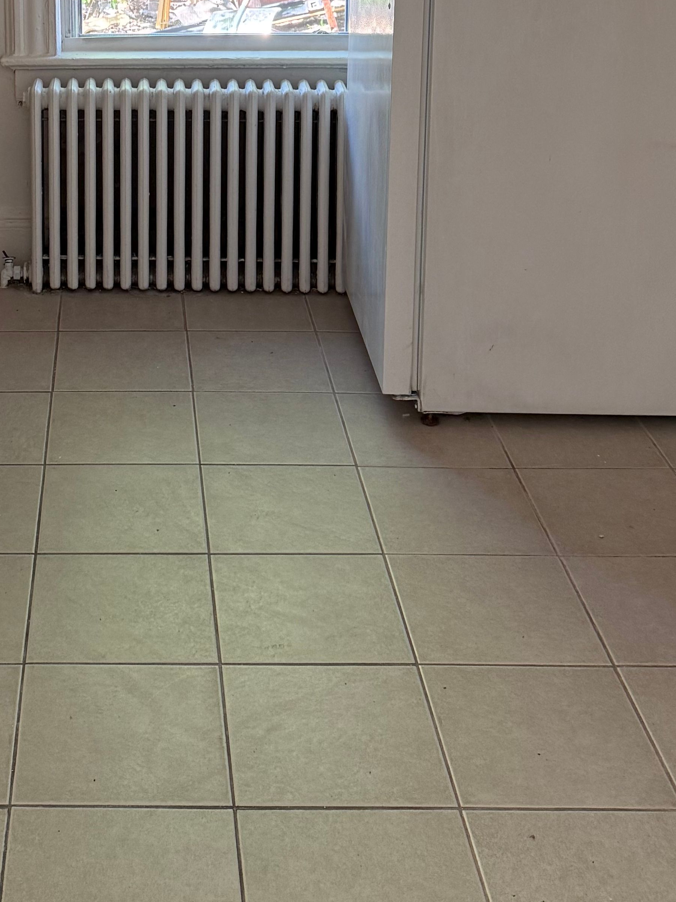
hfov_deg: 25.1
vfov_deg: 31.0
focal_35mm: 57
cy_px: -26
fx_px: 1484
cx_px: 102
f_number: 1.78
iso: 200
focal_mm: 6.76
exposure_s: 1/122
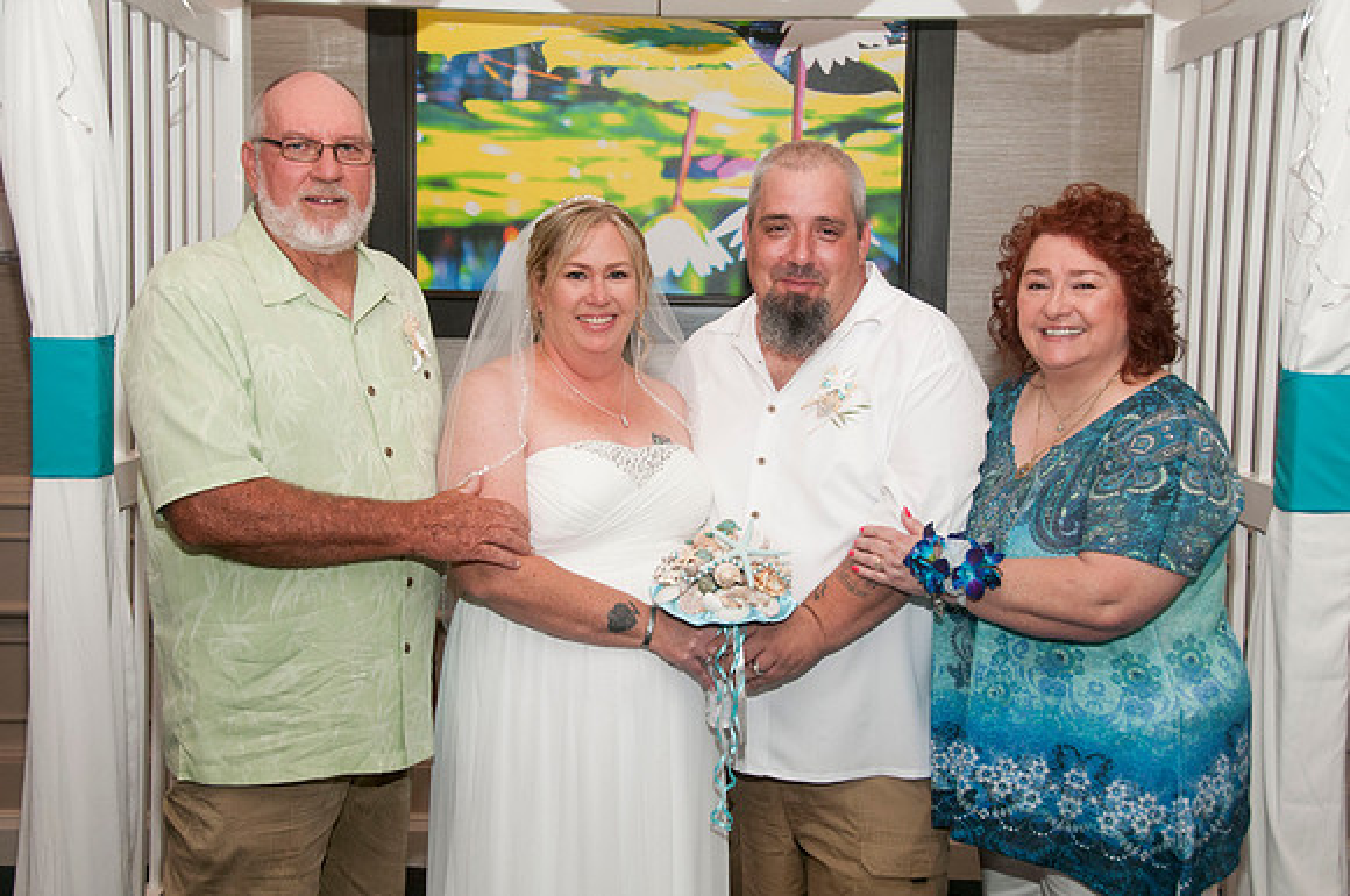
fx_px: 1797
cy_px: 448
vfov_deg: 28.0
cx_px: 675
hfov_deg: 41.2
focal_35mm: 48
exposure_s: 1/60
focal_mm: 32
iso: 400
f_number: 5.6
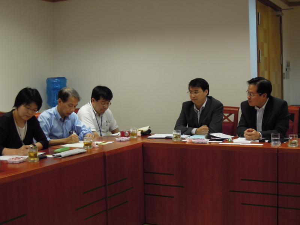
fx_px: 477
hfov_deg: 34.9
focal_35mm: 55
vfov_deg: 26.6
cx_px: 150
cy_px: 112
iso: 400
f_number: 4
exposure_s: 1/40
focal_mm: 9.9
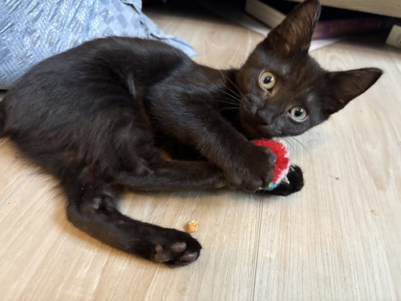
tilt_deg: -38.3
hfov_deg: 67.3
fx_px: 301
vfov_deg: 53.1
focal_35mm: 26
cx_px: 200
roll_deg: -5.4
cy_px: 150
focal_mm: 5.96
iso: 640
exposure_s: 1/30
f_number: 1.6
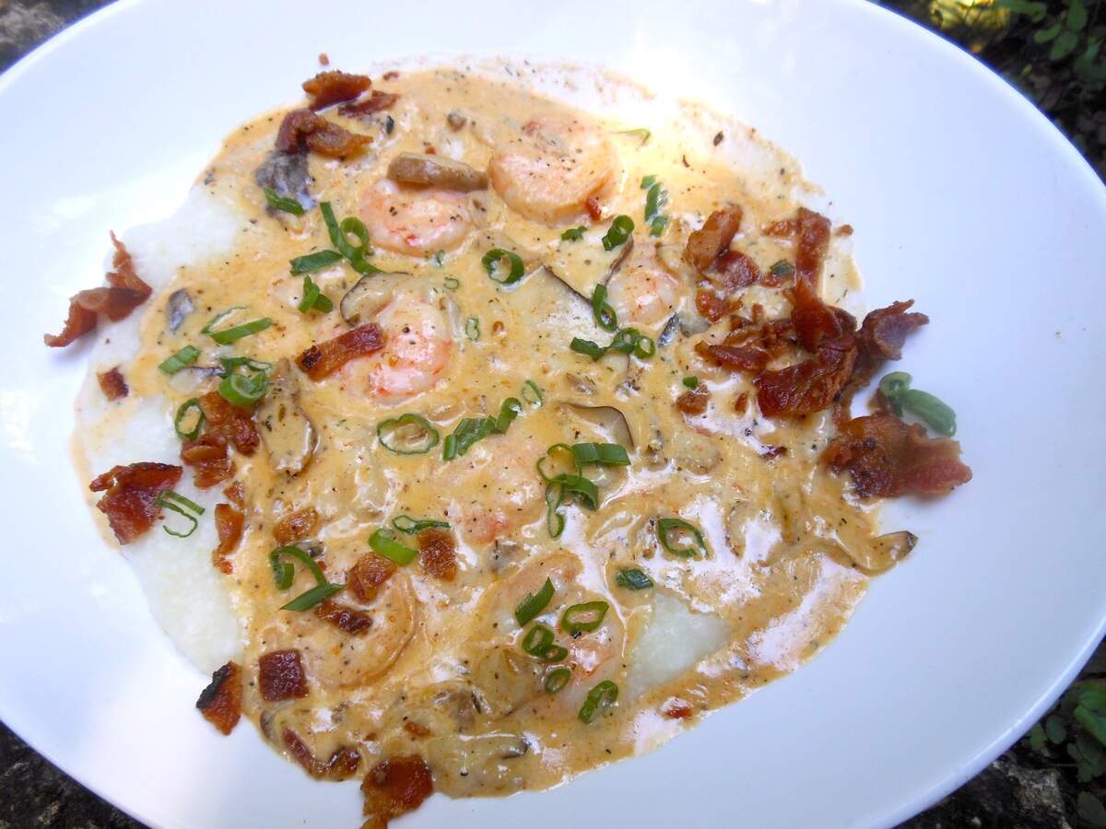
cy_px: 414
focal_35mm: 25
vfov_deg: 54.9
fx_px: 799
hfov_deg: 69.4
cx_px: 553
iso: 80
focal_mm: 4.5
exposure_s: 1/60
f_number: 3.2
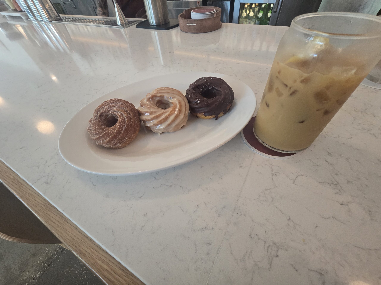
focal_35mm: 13
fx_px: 143
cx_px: 190
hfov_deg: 106.2
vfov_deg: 89.9
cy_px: 142
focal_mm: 2.2
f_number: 2.2
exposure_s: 1/55
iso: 400
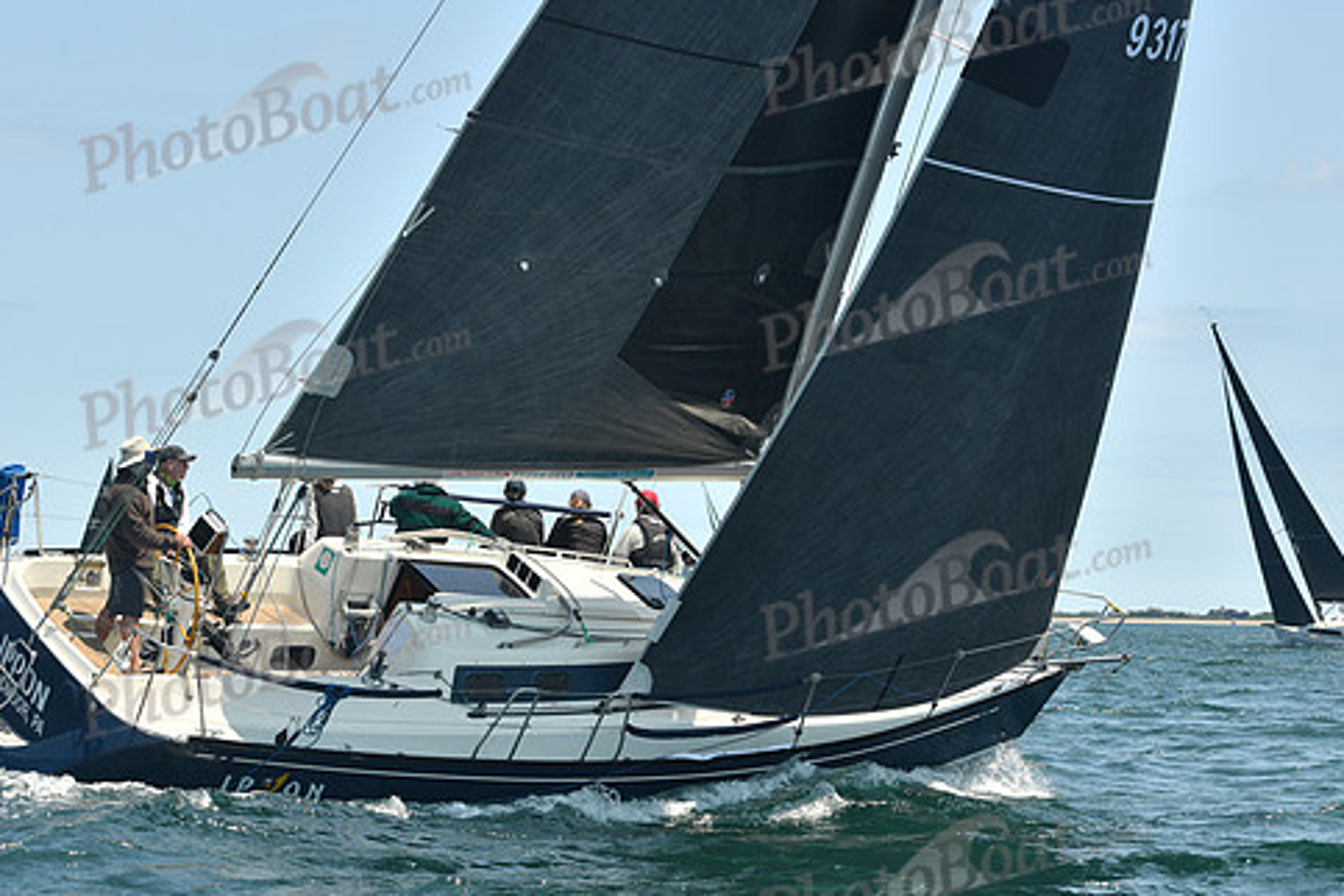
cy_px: 483
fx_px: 3136
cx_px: 618
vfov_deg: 16.3
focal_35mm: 84
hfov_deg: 24.2
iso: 320
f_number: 7.1
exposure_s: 1/640
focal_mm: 70
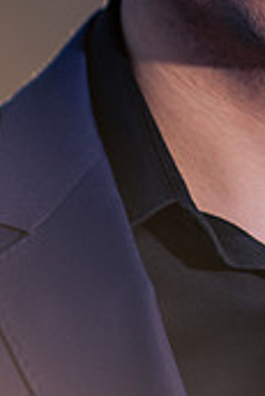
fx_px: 5774
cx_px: 302
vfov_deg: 3.9
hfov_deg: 2.6
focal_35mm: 524
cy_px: -104
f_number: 4
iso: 31
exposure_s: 1/250
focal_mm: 200
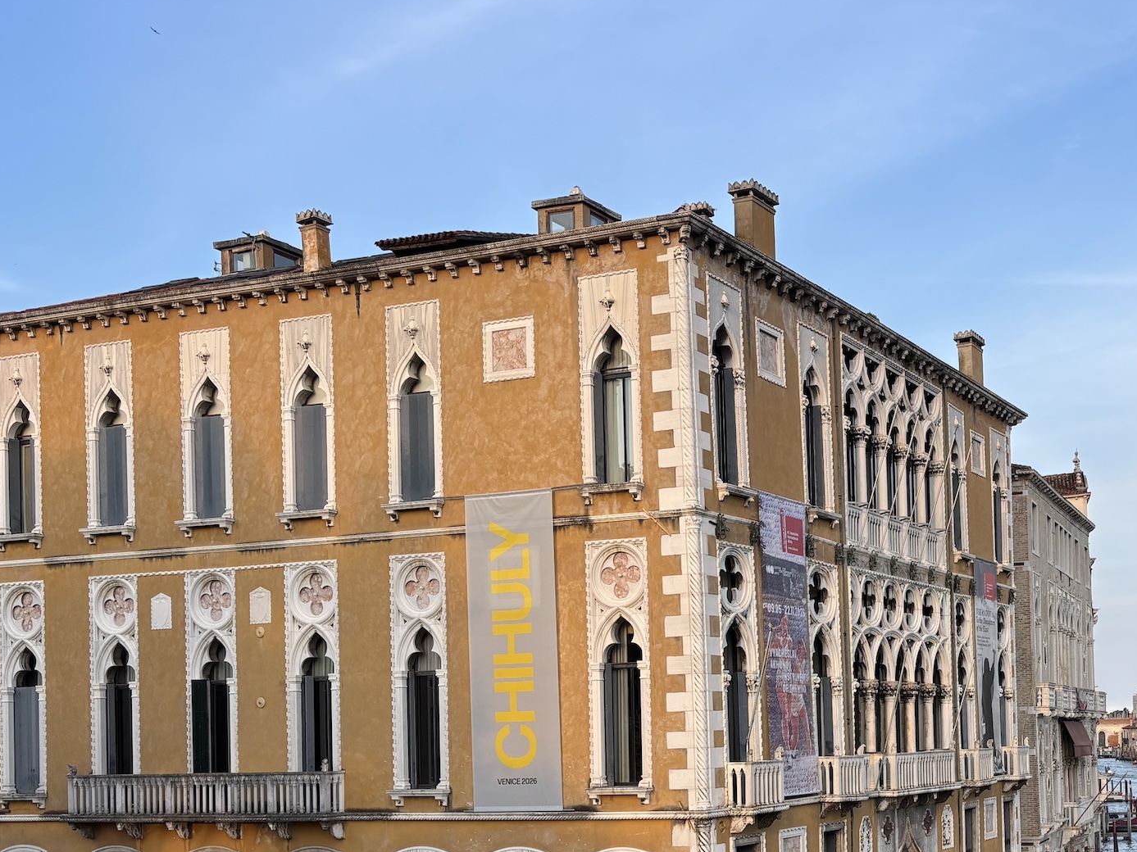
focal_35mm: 45
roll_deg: +1.4
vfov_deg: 31.1
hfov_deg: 40.1
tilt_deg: +0.3
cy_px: 713
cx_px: 931
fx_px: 1478
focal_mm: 5.96
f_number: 1.6
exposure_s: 1/865
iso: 50
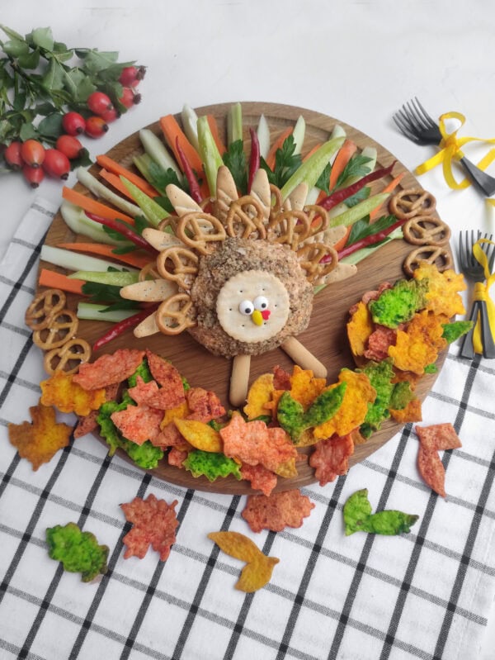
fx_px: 476
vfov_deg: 69.4
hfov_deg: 54.9
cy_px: 330
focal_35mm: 25
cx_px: 248
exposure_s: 1/120
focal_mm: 5.4
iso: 170
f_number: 1.9
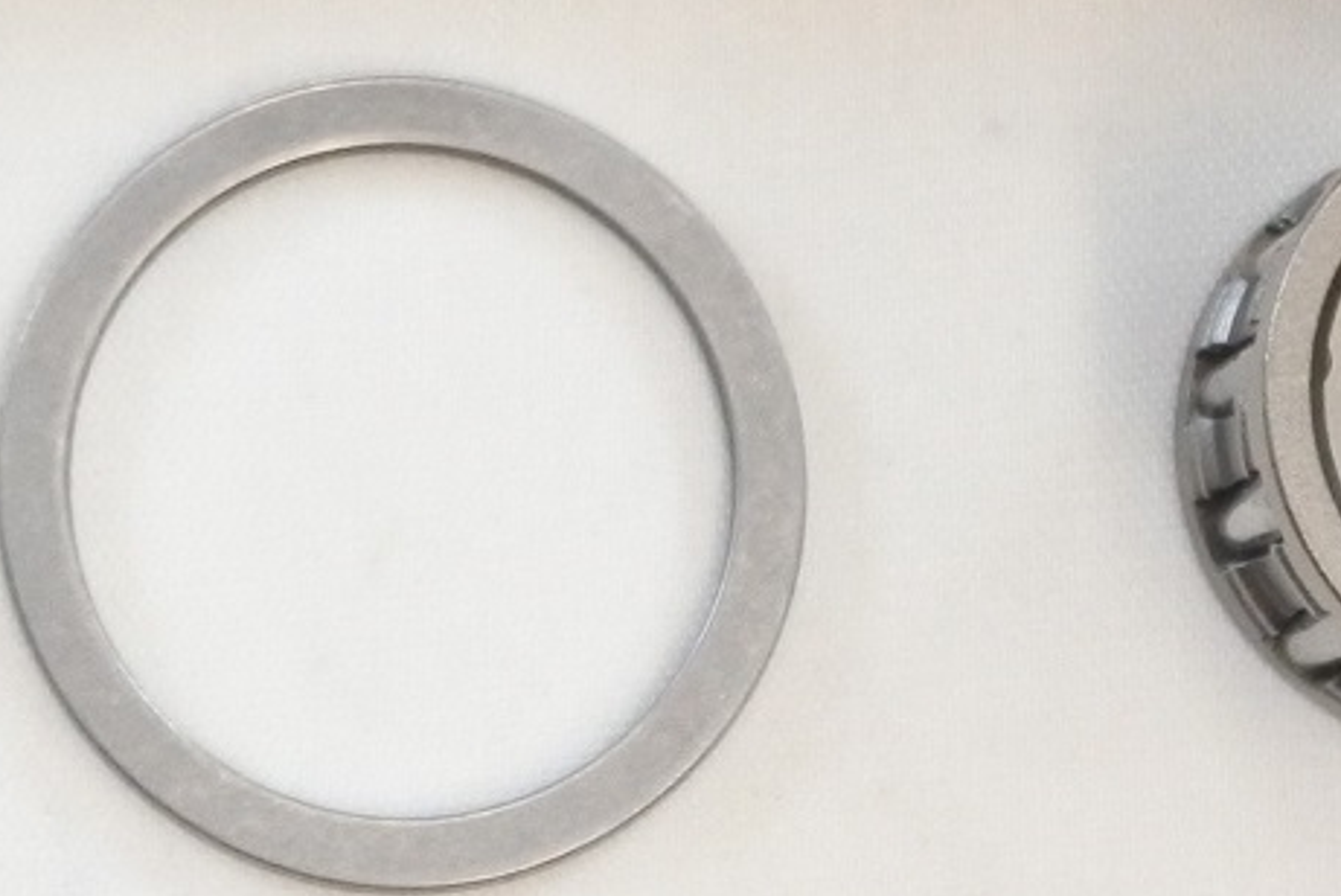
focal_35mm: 184
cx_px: -106
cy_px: -401
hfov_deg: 11.0
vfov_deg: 7.4
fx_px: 6858
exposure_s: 1/125
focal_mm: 17.2
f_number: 4.5
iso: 720
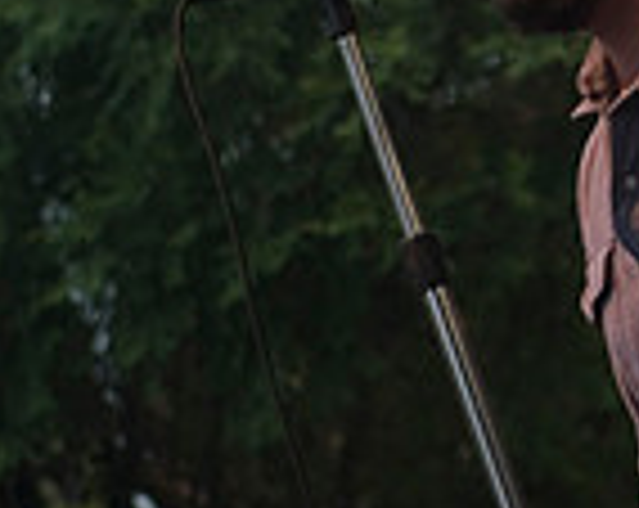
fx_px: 5907
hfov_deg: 6.2
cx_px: 551
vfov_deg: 4.9
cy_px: 427
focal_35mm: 313
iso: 200
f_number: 4
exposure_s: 1/125
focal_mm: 70
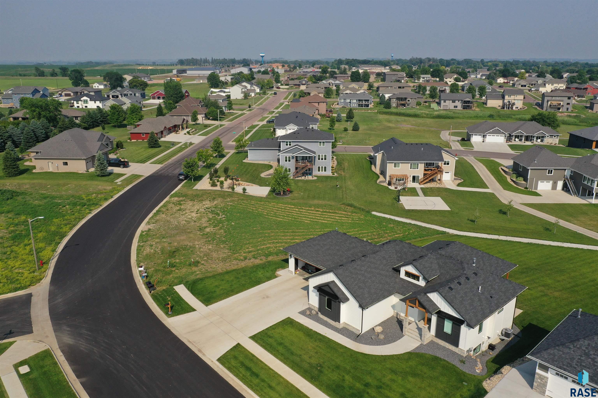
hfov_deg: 65.5
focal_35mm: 28
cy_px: 199
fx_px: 465
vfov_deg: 46.4
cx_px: 299
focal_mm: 10.26
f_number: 5.6
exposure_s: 1/100
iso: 200
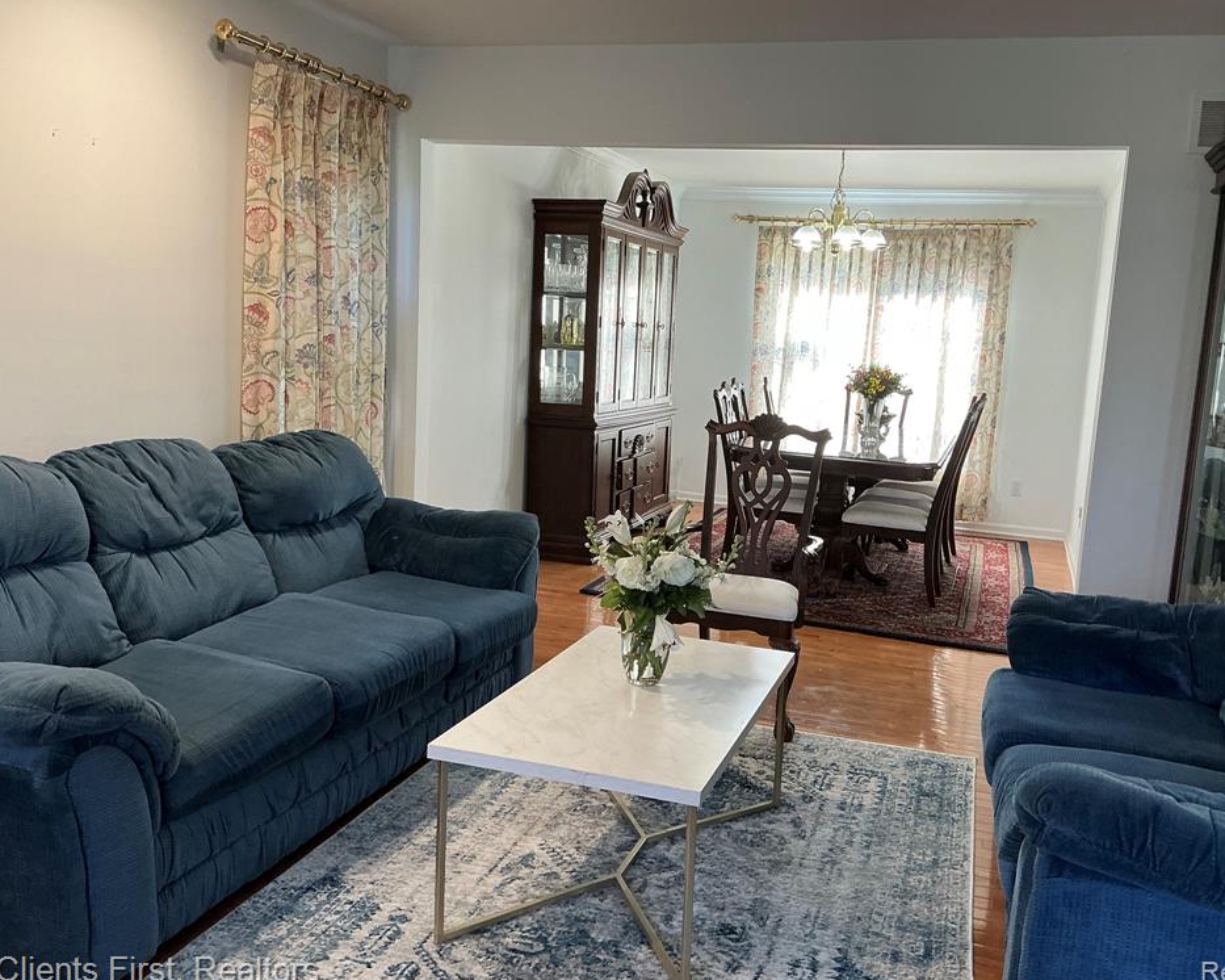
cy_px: 489
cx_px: 662
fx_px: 1087
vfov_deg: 48.5
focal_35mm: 30
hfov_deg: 58.7
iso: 64
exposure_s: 1/60
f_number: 1.8
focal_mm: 3
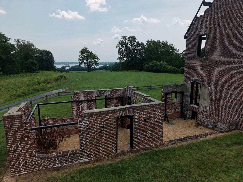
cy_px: 91
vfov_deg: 56.8
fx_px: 168
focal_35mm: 24
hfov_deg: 71.6
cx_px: 122
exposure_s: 1/160
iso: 260
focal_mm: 8.67
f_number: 1.8
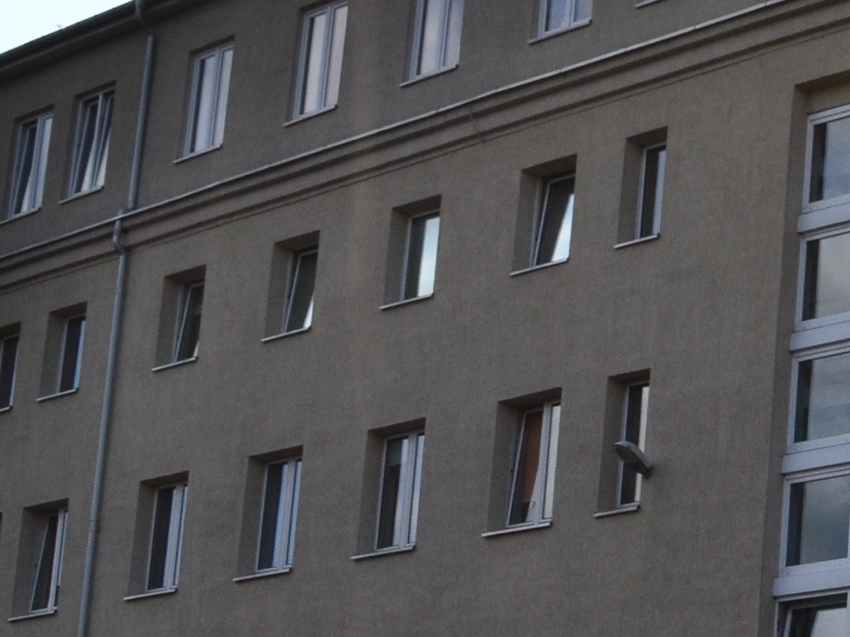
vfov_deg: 13.9
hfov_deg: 16.6
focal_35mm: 105
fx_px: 2578
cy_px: 658
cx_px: 1357
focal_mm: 18
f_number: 11
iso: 400
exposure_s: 1/400
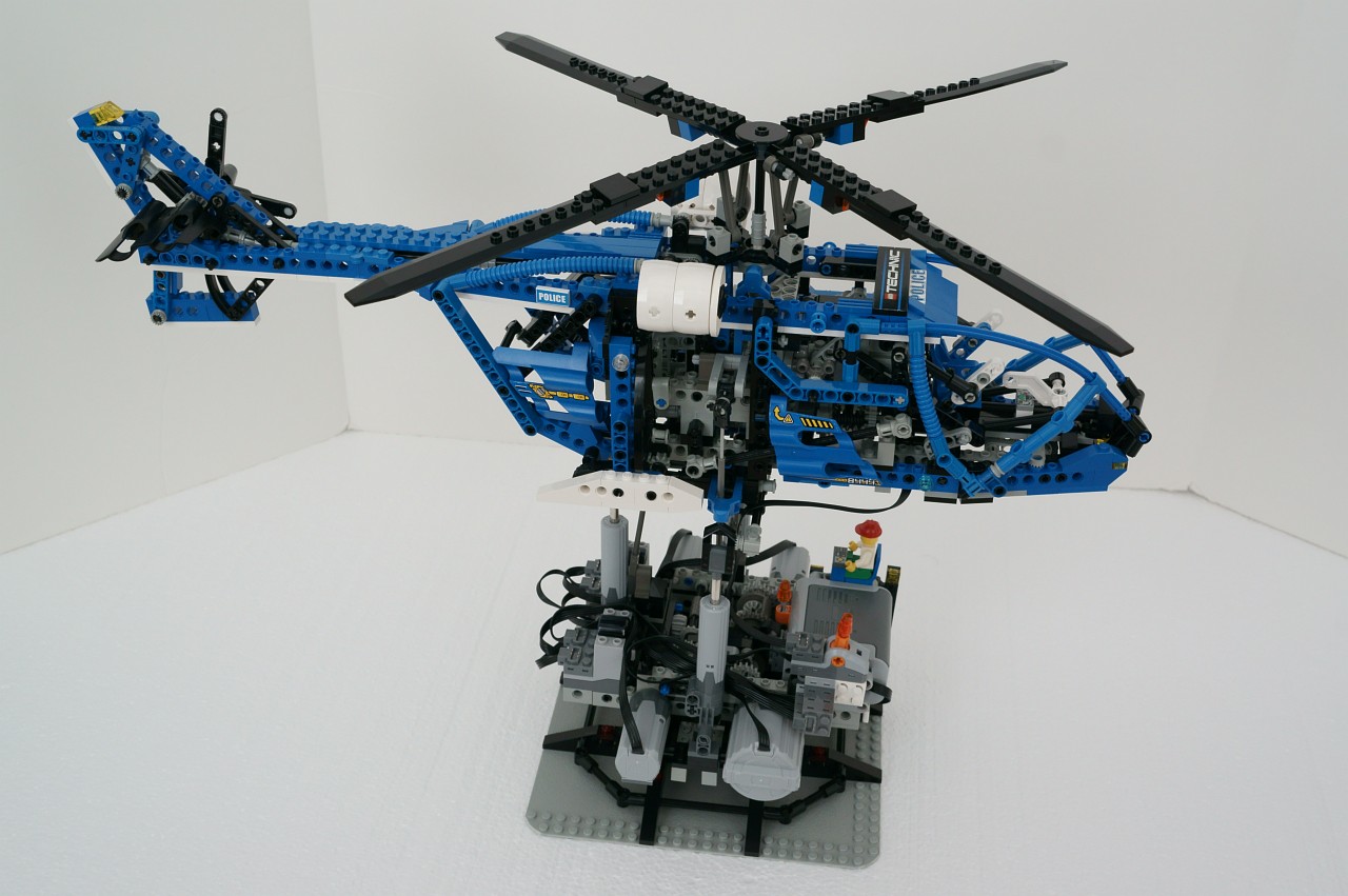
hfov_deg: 48.0
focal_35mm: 40
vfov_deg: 33.0
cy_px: 448
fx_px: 1515
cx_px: 674
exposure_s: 1/25
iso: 400
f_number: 8
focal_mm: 27
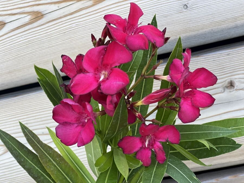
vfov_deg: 19.1
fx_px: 543
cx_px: 122
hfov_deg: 25.3
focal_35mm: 77
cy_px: 92
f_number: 2.8
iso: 64
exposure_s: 1/121
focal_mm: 9
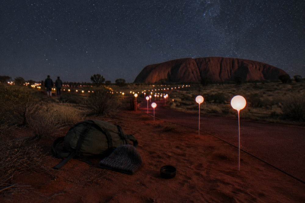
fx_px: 296
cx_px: 152
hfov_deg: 54.5
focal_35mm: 35
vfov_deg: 37.8
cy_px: 102
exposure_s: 1/40
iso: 10000
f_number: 9
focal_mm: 35
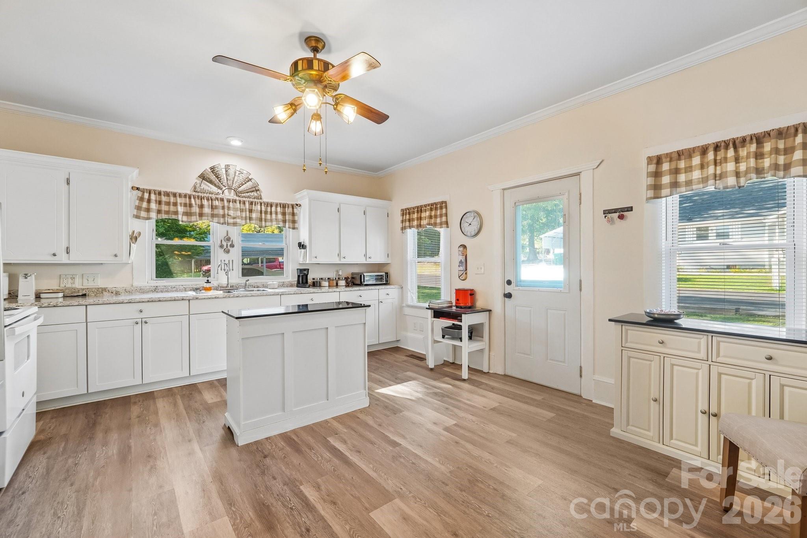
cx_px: 404
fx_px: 336
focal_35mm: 15
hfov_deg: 100.4
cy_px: 269
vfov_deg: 77.3
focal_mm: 10
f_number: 8
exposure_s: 1/15
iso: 400
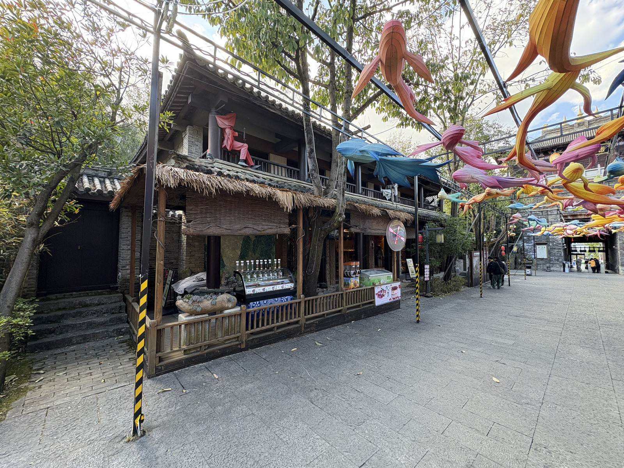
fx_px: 252
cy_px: 234
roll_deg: +0.5
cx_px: 312
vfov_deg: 85.7
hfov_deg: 102.1
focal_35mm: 14
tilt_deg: +3.6
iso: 160
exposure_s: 1/99
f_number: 2.2
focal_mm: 2.22
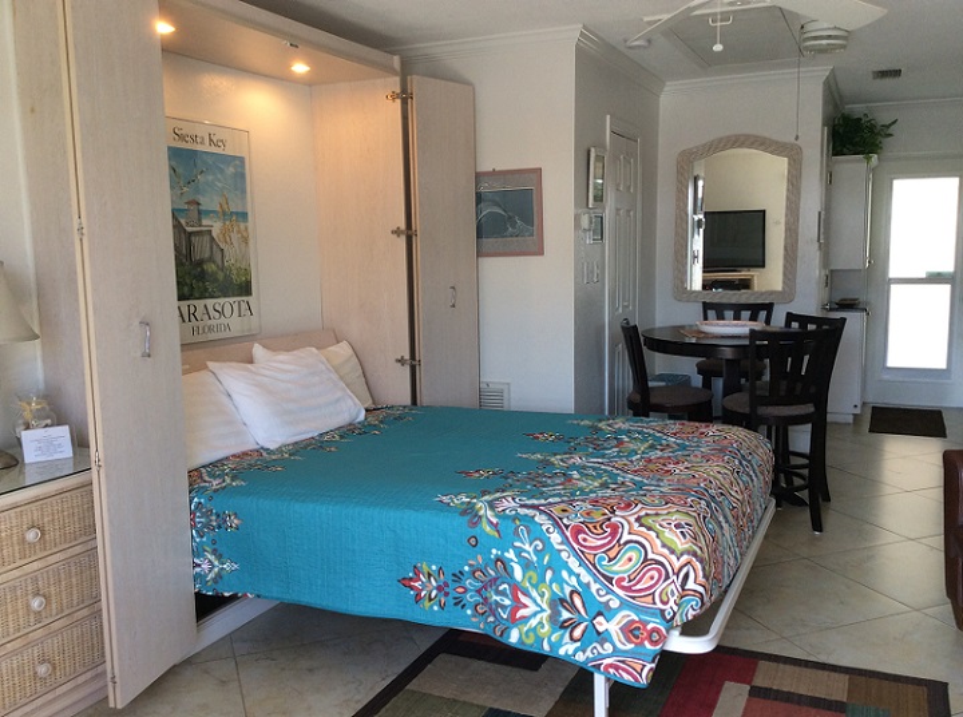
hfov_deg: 56.9
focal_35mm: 32
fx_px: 888
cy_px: 358
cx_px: 482
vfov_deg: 44.0
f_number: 2.4
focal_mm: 3.3
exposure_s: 1/40
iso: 40
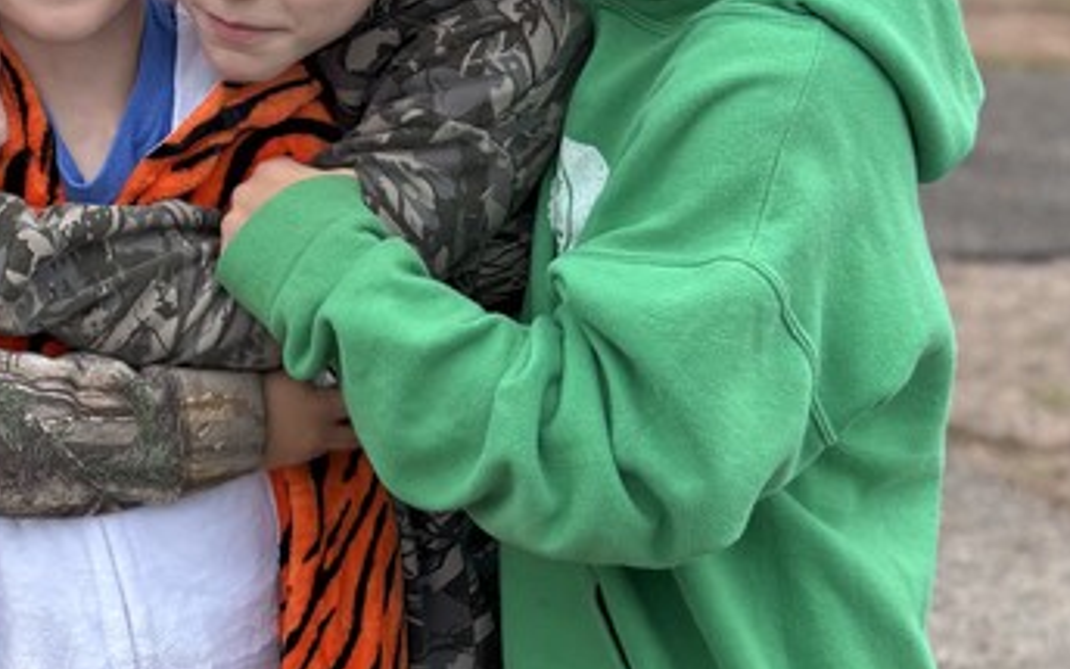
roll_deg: -1.6
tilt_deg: -17.8
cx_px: 3
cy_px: 330
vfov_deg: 15.9
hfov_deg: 24.1
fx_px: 2391
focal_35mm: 82
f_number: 1.6
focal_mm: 5.96
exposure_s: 1/565
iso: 50
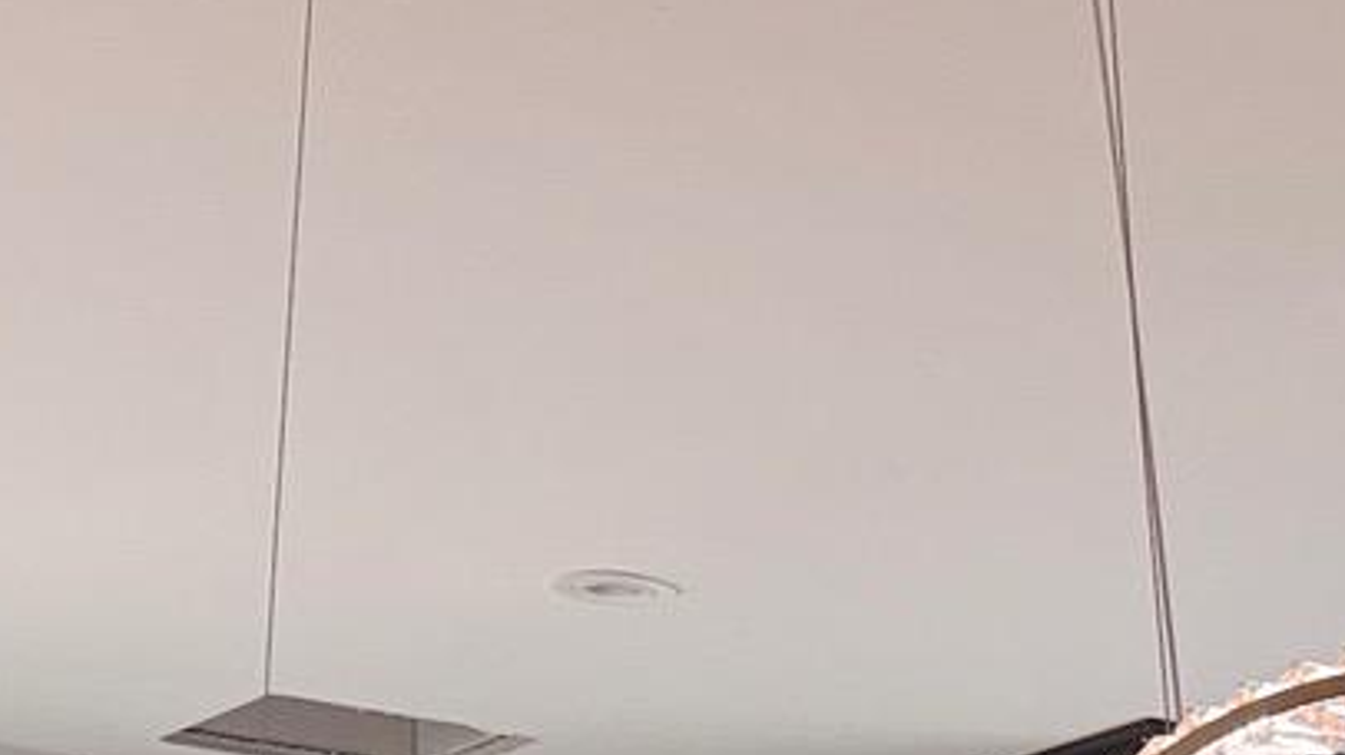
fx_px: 4706
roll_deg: -0.7
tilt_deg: -4.5
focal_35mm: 132
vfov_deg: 8.0
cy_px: 2205
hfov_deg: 15.8
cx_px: 1497
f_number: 1.78
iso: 80
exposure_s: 1/348
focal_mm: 6.76
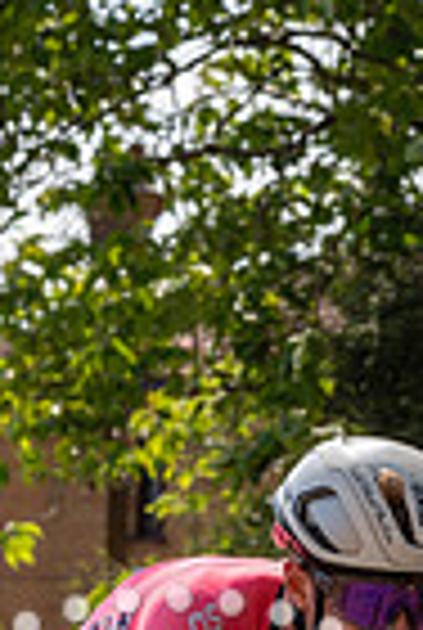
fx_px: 3262
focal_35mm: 186
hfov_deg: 7.4
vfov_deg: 10.9
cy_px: 626
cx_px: 256
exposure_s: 1/1000
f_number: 4.5
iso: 100
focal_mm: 58
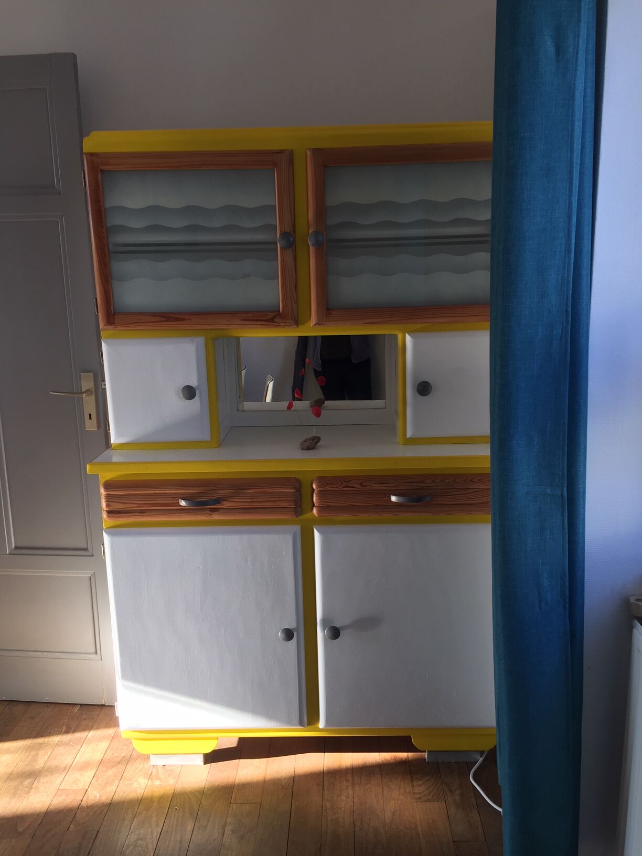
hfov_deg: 48.2
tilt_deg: -11.5
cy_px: 428
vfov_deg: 61.7
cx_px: 321
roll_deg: +1.0
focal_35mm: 29
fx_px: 717
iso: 32
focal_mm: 4.15
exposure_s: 1/50
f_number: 2.2
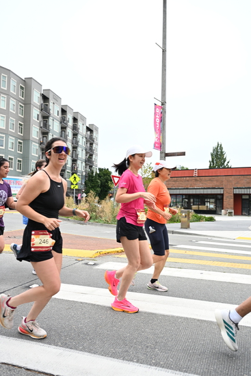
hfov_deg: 39.4
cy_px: 188
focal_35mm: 34
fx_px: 350
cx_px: 126
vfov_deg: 56.5
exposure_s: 1/800
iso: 1600
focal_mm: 33.5
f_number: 4
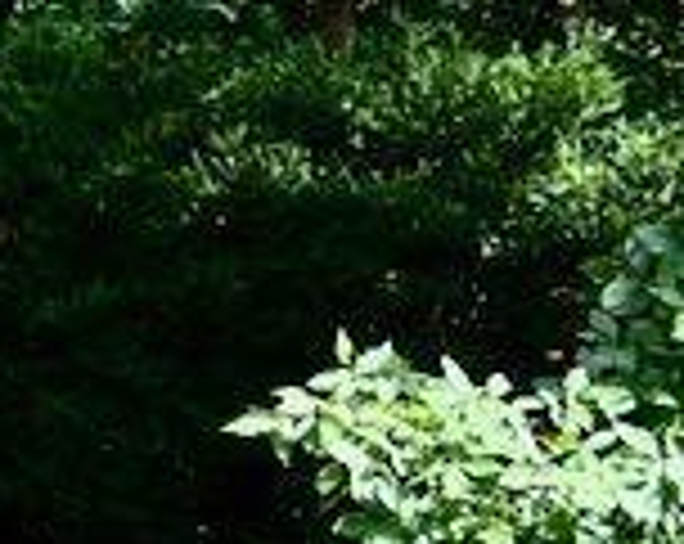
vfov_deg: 14.2
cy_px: 486
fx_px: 2162
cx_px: -558
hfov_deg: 15.4
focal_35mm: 107
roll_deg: +2.5
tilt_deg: -14.7
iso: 50
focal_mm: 5.7
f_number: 1.5
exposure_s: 1/547
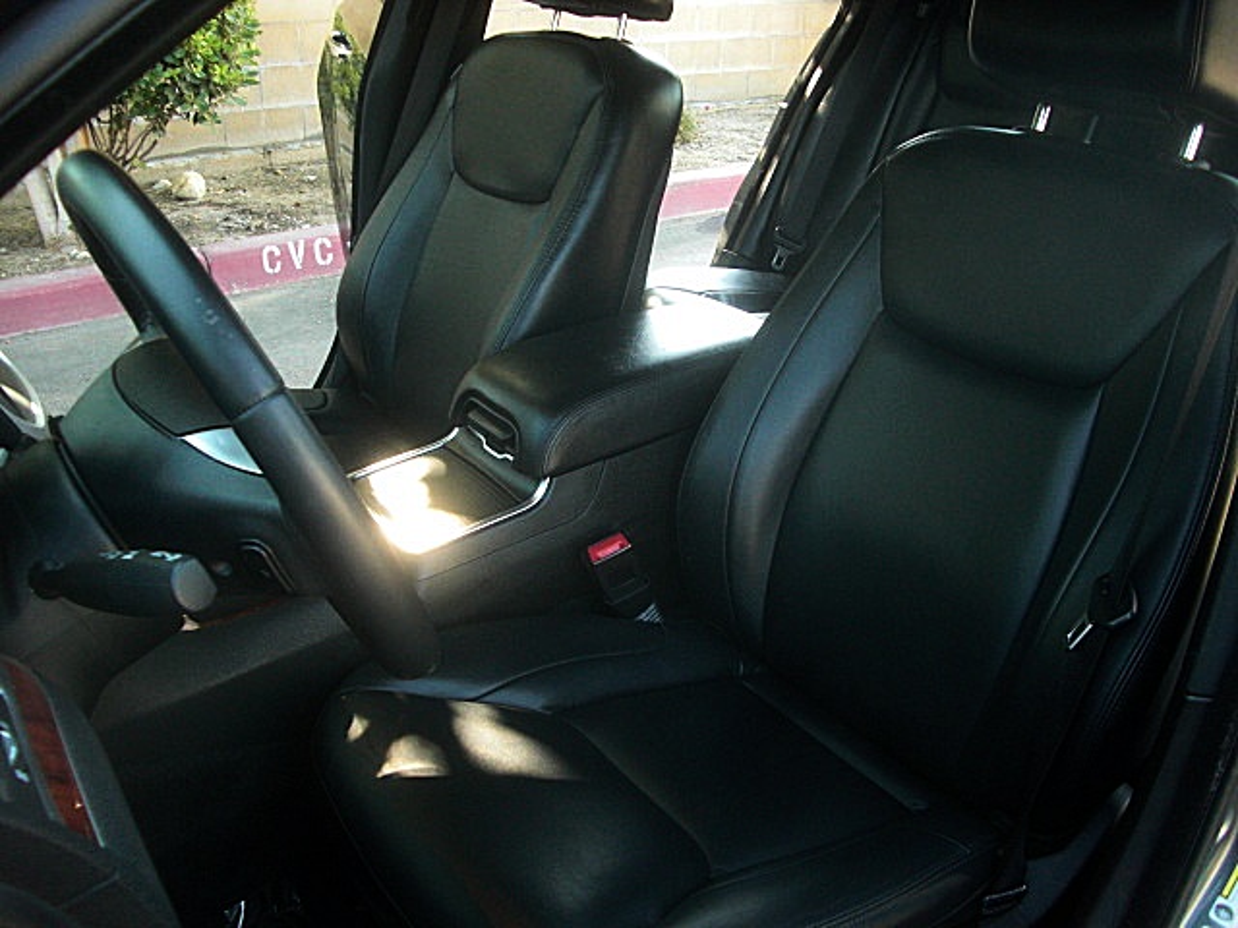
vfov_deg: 39.7
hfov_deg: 51.4
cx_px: 619
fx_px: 1287
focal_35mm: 36
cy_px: 464
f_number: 2.8
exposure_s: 1/100
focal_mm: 6.3
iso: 200
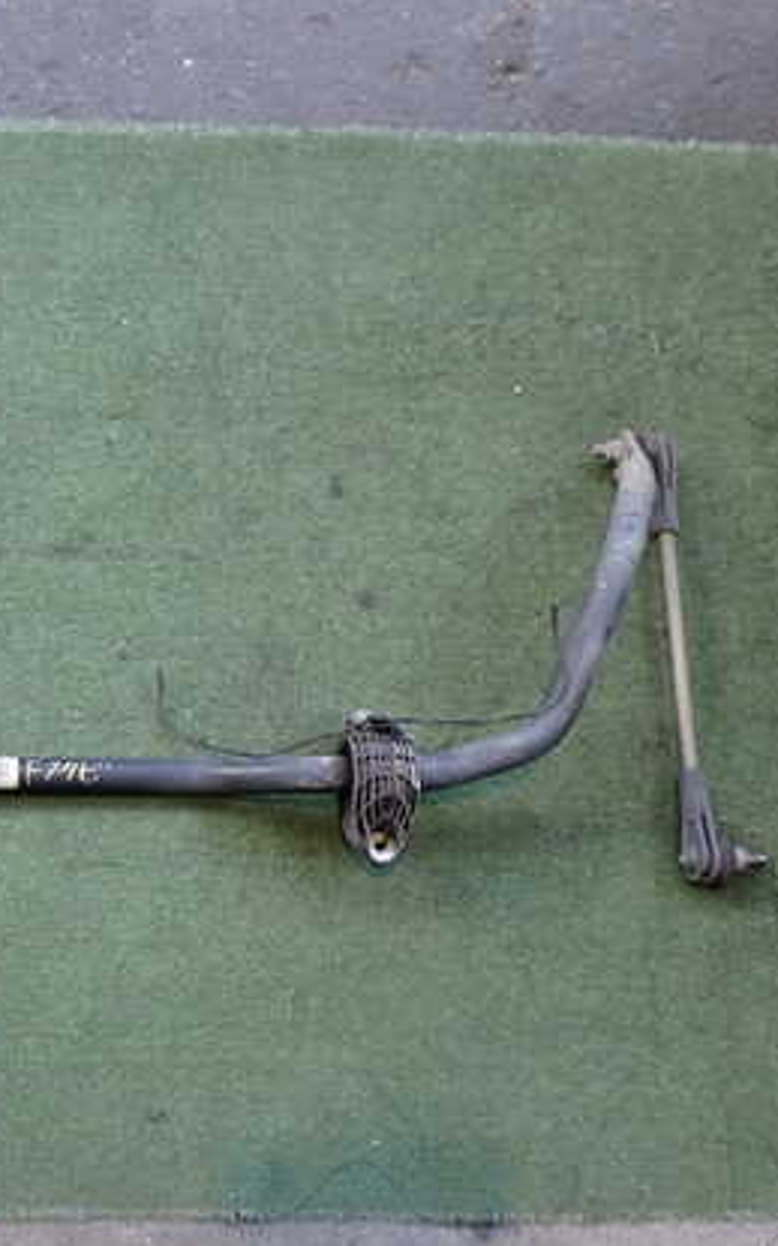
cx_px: -6
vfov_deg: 43.5
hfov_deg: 26.4
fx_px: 1562
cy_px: 664
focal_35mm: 46
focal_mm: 5.4
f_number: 2.3
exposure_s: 1/50
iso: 200
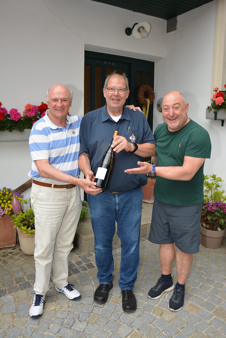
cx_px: 113
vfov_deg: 59.5
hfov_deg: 41.7
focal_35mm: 32
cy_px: 169
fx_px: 297
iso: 200
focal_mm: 21
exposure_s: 1/60
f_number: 4
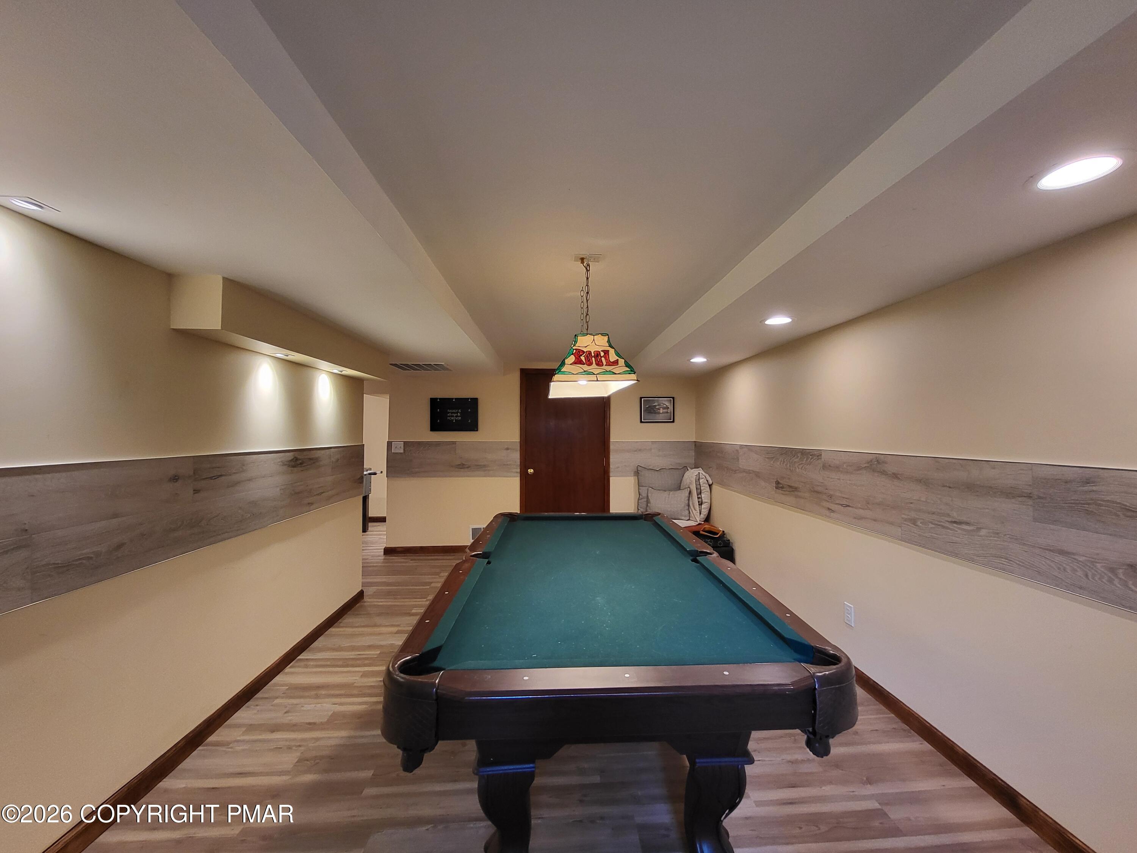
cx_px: 568
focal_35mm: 13
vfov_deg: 89.9
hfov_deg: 106.2
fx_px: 427
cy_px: 426
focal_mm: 1.74
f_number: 2.2
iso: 200
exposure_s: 1/60
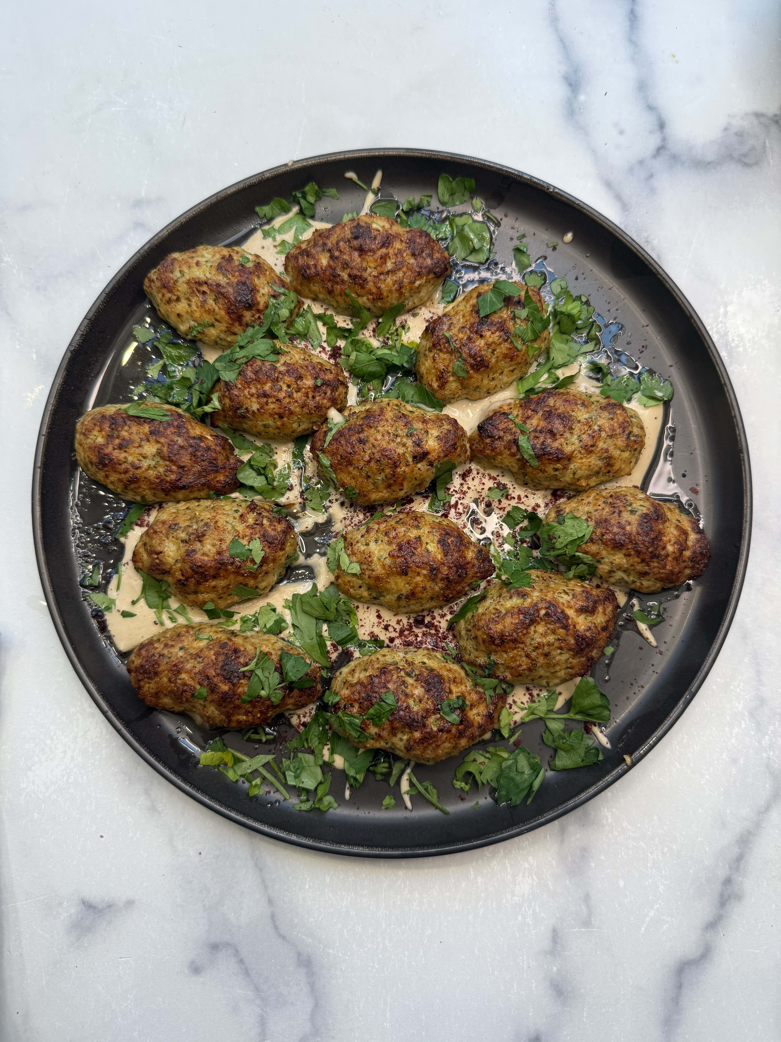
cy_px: 521
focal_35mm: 24
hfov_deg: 56.8
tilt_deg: -82.7
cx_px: 390
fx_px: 722
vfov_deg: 71.6
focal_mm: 6.76
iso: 80
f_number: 1.78
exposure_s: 1/193
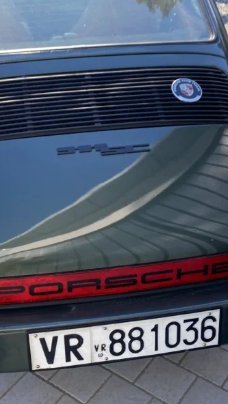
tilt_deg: -29.7
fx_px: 527
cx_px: 87
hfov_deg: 24.4
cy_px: 184
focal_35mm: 49
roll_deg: +0.3
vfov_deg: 42.1
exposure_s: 1/209
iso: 32
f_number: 1.8
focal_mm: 4.25
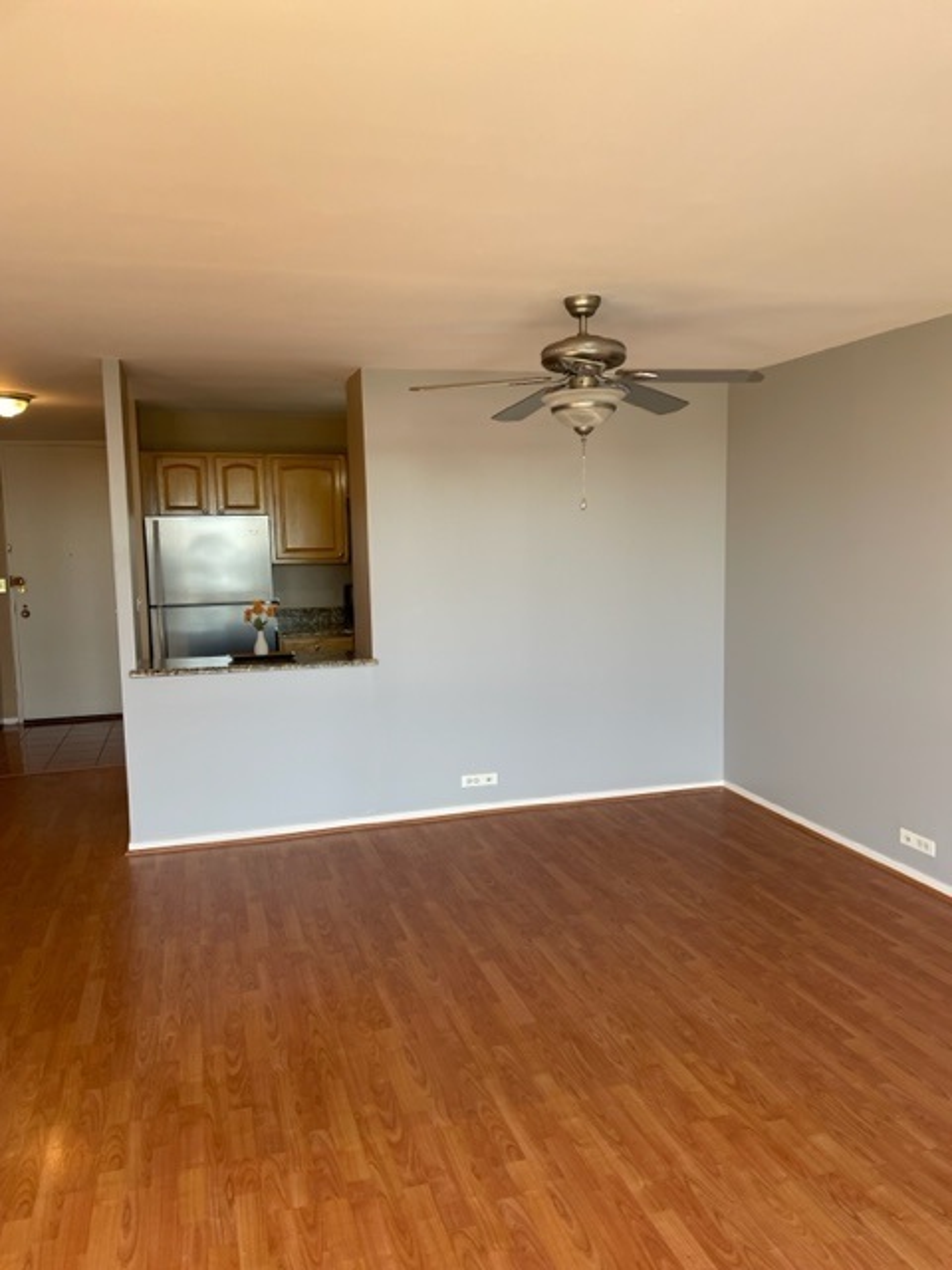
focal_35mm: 26
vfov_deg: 67.3
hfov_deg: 53.1
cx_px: 476
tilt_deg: -4.8
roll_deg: +1.3
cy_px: 635
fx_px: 953
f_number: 1.6
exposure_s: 1/120
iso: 64
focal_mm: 4.2
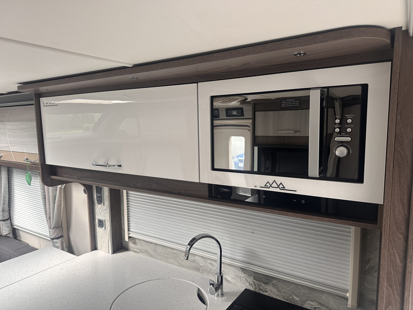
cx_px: 206
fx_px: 286
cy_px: 155
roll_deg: -0.6
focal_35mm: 24
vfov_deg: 56.8
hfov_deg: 71.6
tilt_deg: -5.5
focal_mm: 6.86
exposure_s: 1/121
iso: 200
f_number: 1.78
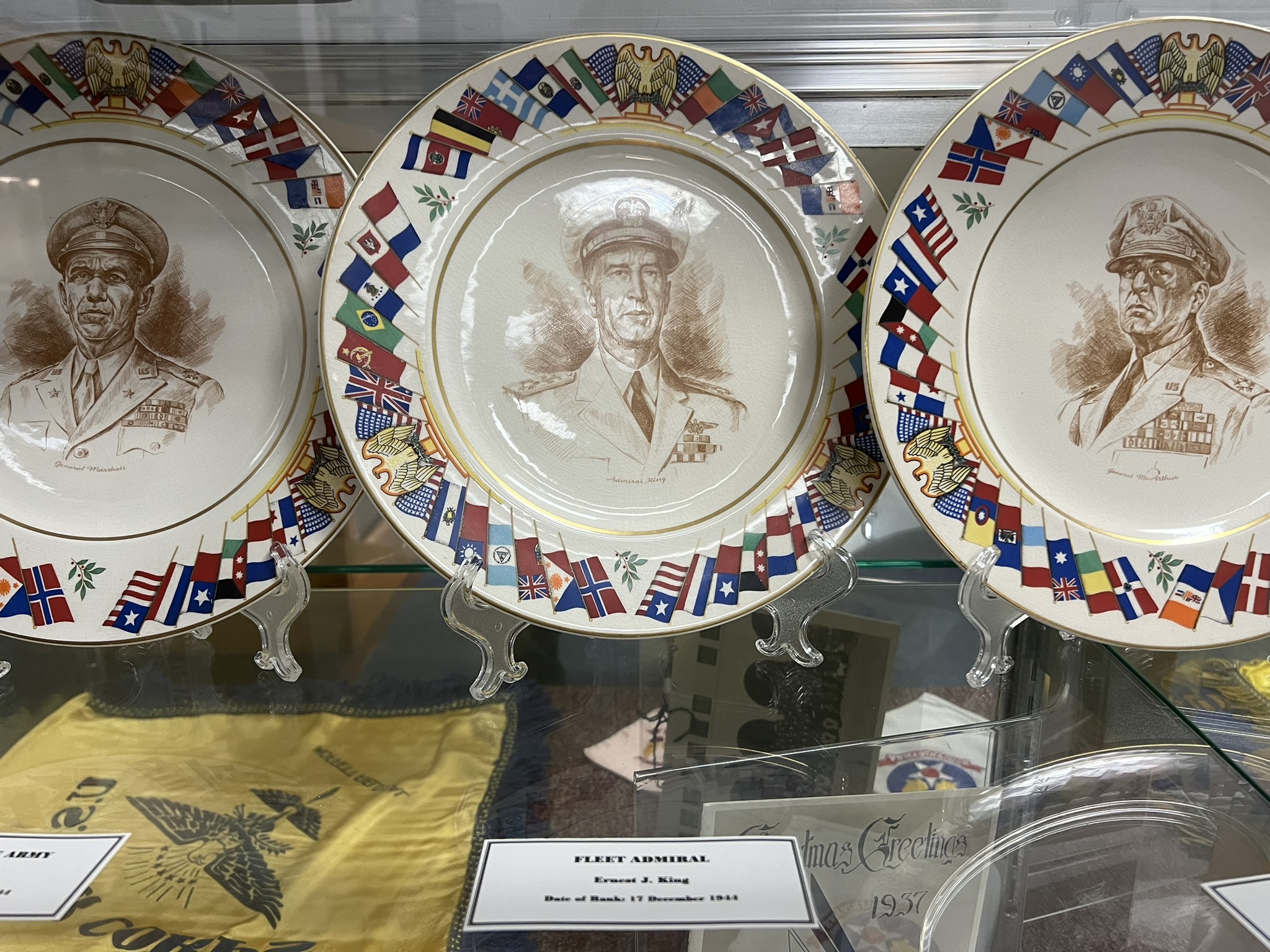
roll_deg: +1.3
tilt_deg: -14.5
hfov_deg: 67.3
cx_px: 635
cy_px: 476
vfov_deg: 53.1
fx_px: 954
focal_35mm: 26
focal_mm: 5.7
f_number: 1.5
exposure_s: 1/60
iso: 160
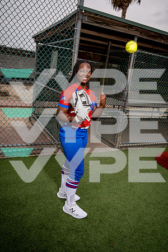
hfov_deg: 43.6
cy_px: 126
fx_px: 210
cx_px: 84
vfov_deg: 61.9
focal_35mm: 30
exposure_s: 1/250
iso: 100
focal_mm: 30
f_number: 8
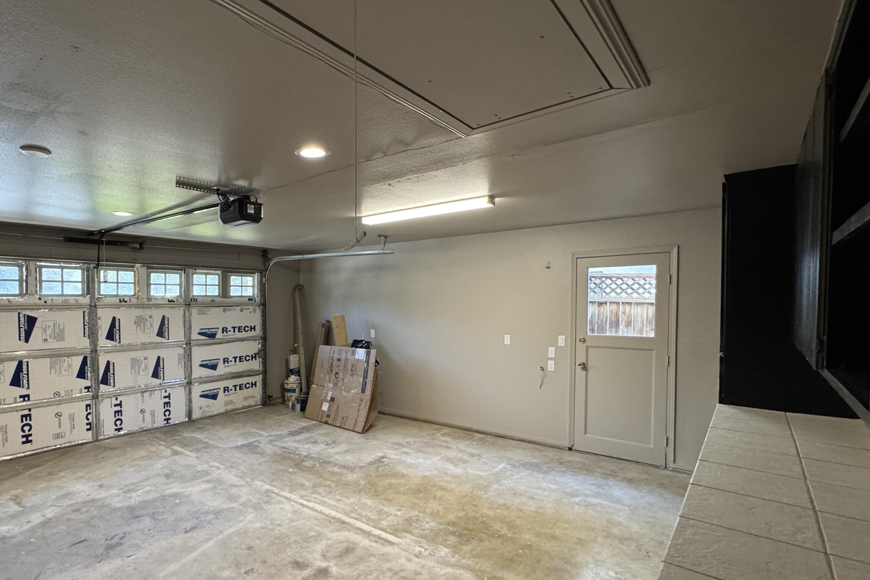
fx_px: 459
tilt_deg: -3.2
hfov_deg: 86.0
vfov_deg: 64.4
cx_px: 353
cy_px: 318
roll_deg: +0.0
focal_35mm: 19
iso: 320
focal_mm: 2.22
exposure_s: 1/120
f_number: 2.2
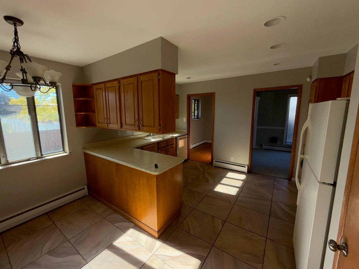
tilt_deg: -9.6
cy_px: 134
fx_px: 156
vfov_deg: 81.8
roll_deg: +1.1
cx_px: 167
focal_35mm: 15
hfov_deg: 98.0
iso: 16
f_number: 2.2
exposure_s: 1/166
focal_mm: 2.22
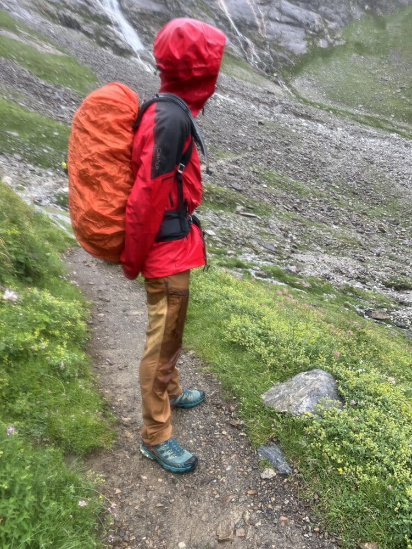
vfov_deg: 67.3
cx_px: 206
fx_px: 413
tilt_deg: -18.1
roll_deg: +5.3
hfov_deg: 53.1
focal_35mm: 26
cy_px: 274
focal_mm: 5.1
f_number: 1.6
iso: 50
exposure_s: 1/369
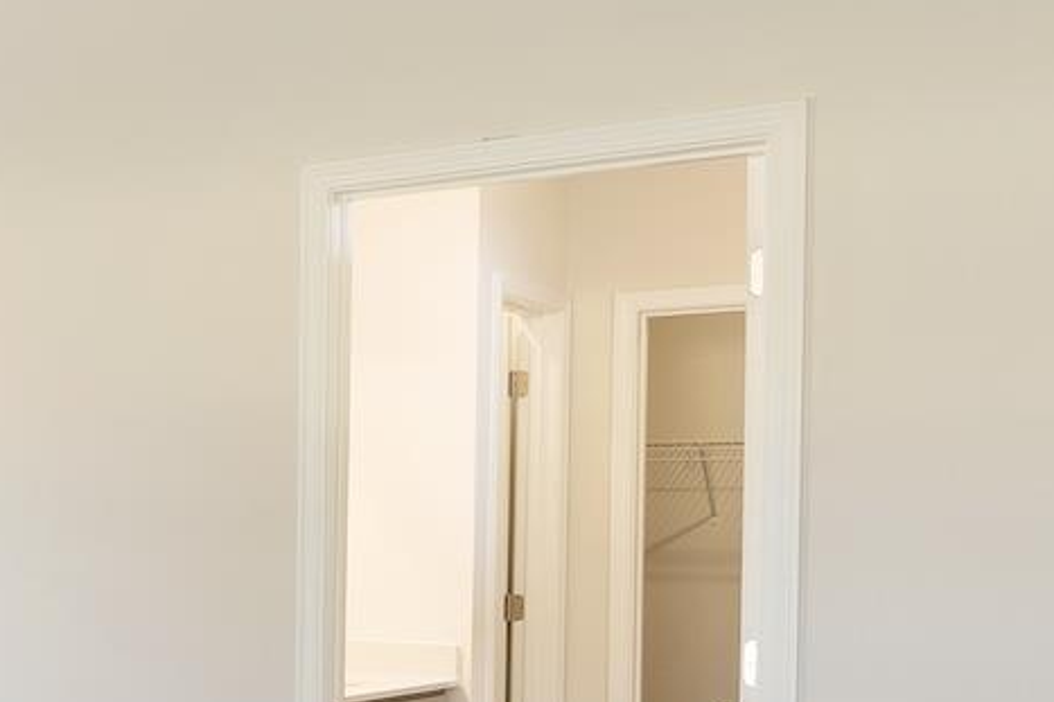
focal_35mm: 60
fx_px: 1756
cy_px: 541
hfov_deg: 25.2
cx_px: -537
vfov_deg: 22.4
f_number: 6.3
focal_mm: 14
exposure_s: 1/4
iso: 400
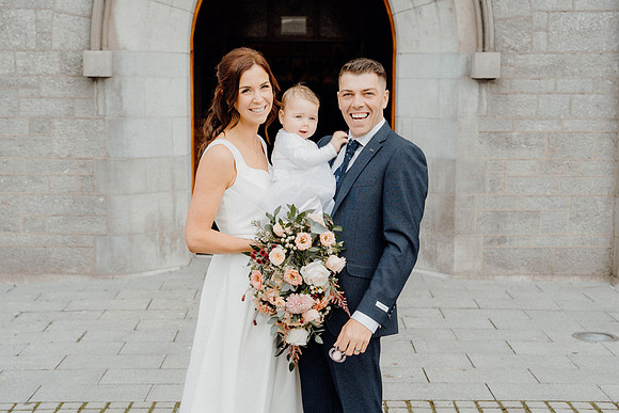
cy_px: 206
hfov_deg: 34.5
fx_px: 997
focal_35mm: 58
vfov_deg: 23.4
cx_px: 310
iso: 125
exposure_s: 1/160
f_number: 5
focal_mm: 58
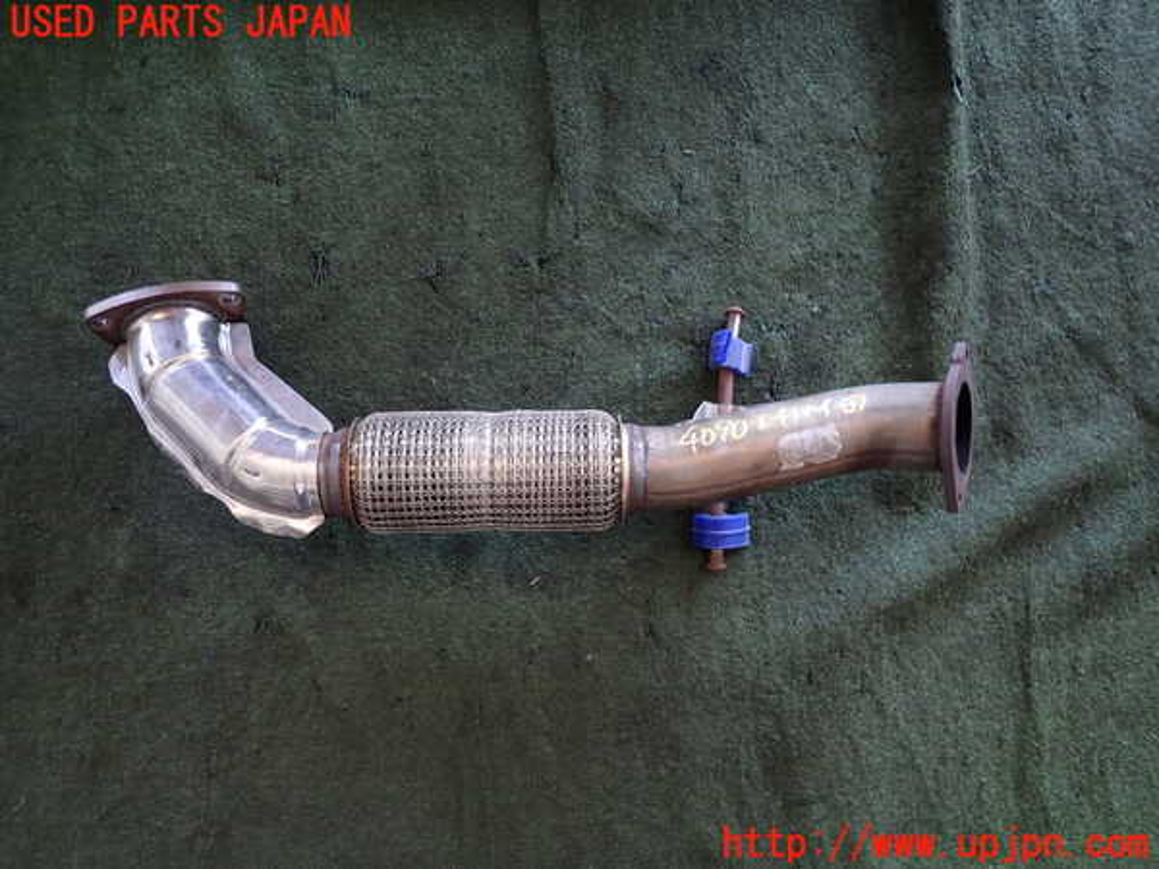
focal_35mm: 25
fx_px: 837
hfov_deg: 69.4
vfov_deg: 54.9
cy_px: 434
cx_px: 580
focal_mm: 4.5
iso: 200
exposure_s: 1/60
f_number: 2
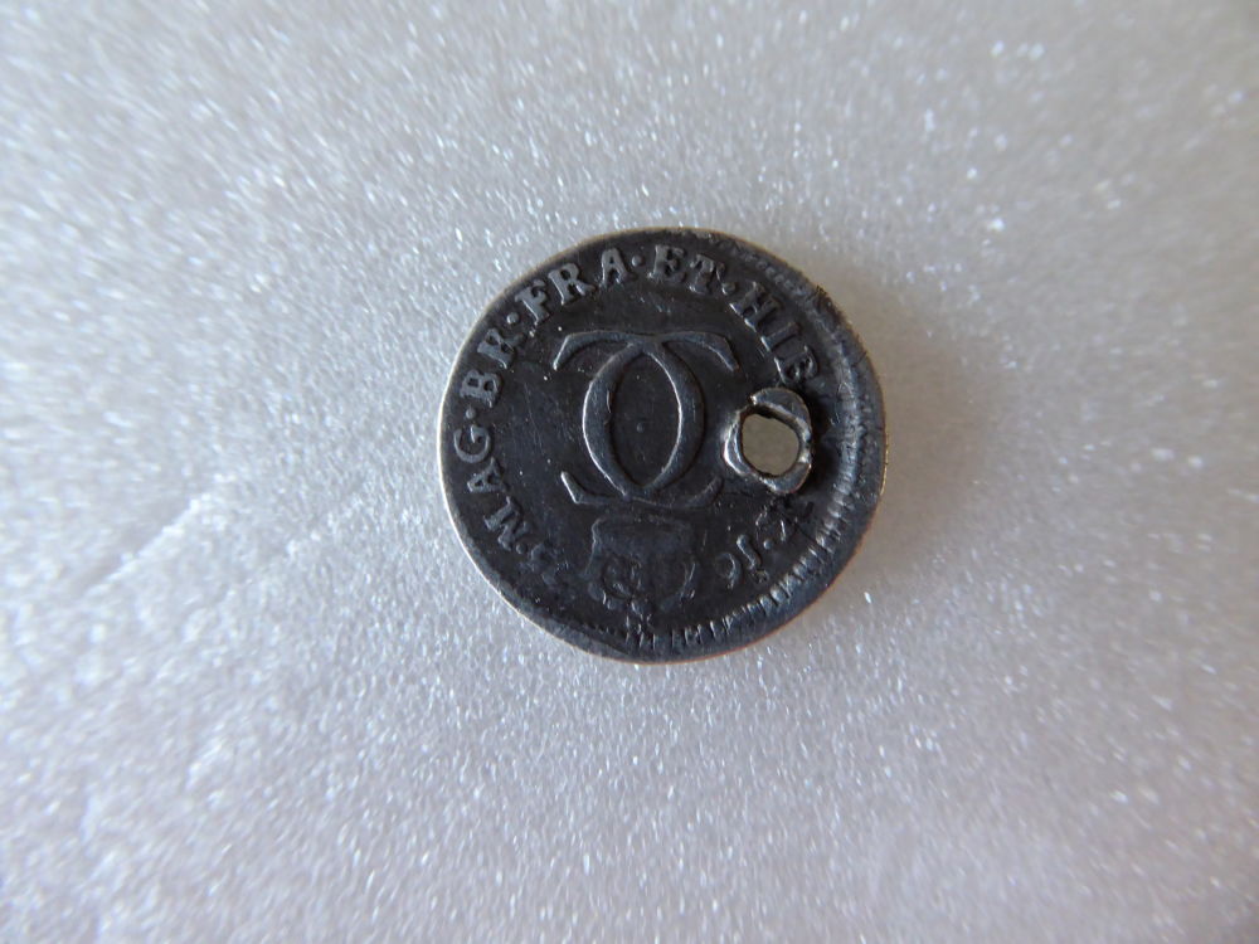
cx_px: 630
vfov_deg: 54.9
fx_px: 909
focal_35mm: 25
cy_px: 472
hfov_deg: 69.4
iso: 400
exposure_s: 1/50
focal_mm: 4.3
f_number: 3.3
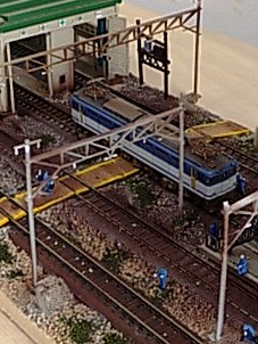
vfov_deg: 26.9
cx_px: 113
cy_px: 124
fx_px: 714
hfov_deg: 20.5
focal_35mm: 72
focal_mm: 6.1
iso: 100
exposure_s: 1/30
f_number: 3.4
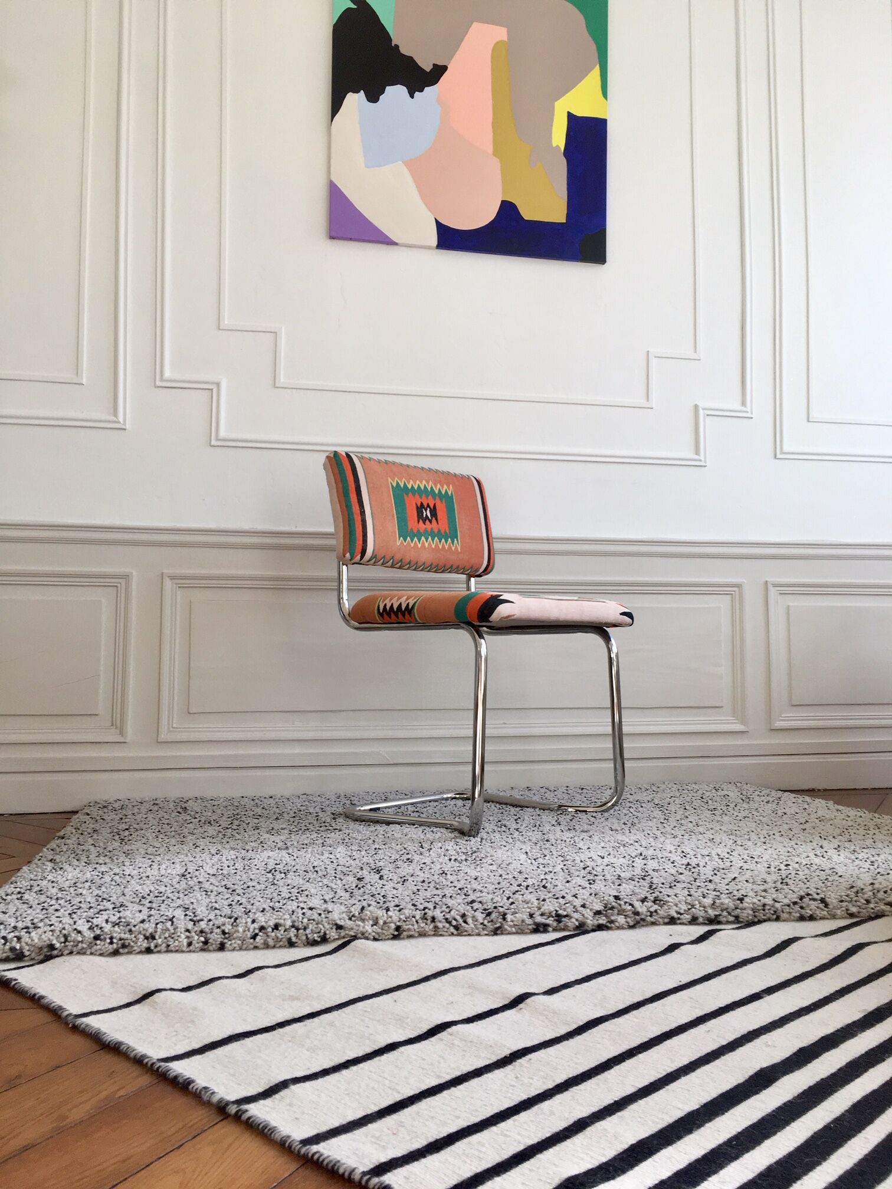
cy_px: 594
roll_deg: -0.6
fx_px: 996
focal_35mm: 29
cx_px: 446
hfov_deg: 48.2
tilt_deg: +4.8
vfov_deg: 61.7
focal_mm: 4.15
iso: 40
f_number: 2.2
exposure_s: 1/100
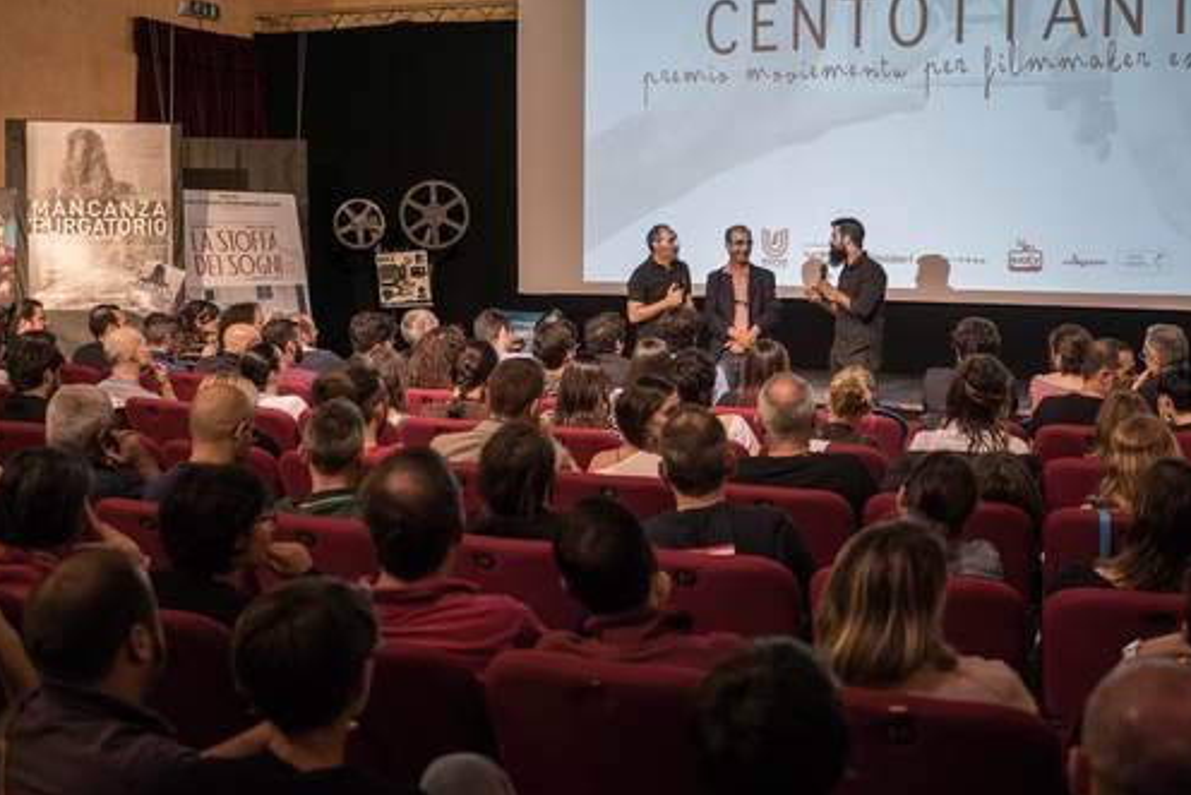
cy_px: 341
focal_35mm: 44
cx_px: 734
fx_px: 1456
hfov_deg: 44.2
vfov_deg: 30.5
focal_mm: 35
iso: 1000
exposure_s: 1/40
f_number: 2.8
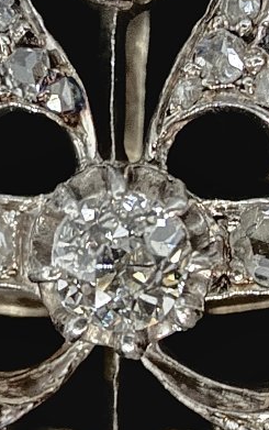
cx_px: 143
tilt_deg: -69.1
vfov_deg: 26.4
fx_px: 913
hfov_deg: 16.8
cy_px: 267
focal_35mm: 78
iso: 500
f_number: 2.2
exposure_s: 1/8
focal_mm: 2.22
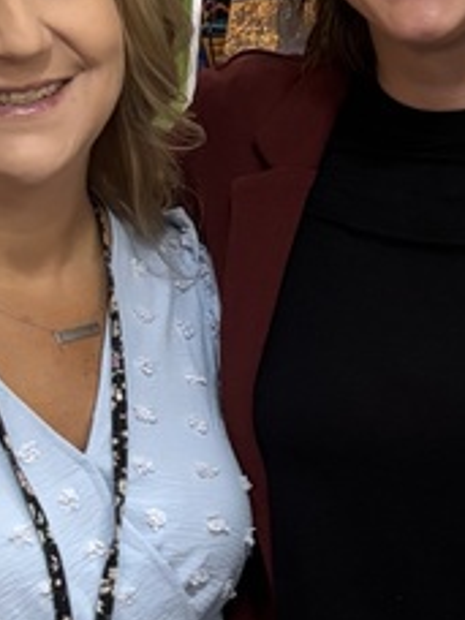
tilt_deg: -14.9
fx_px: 2096
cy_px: 593
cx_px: 468
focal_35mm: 117
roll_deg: +1.2
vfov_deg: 16.5
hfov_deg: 12.5
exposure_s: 1/60
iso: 500
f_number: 1.6
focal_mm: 5.96
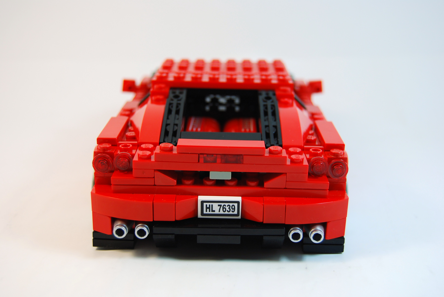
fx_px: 648
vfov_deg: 25.8
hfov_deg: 37.8
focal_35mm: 52
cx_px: 222
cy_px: 148
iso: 200
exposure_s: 1/100
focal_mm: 35
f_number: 5
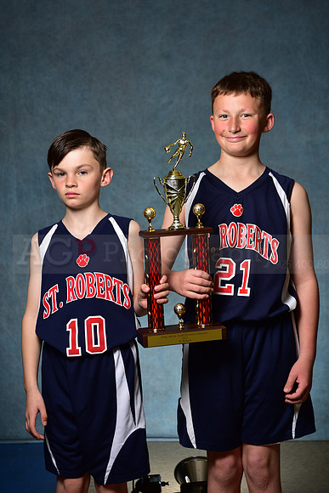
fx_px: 959
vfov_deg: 28.8
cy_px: 246
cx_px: 164
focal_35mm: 70
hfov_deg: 19.5
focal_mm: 70
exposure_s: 1/200
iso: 100
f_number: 5
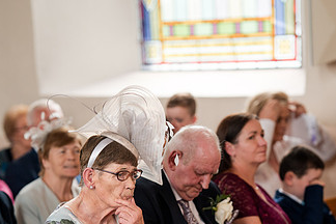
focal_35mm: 152
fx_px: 1419
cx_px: 171
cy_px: 192
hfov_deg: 13.5
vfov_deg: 9.0
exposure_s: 1/500
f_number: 1.8
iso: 800
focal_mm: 85
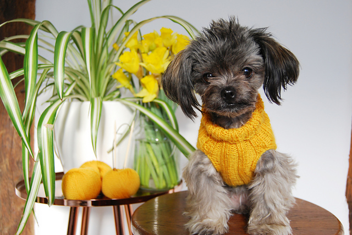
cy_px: 118
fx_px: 382
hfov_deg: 49.5
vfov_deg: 34.3
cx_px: 176
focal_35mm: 39
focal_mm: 26
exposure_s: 1/30
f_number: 4.2
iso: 360
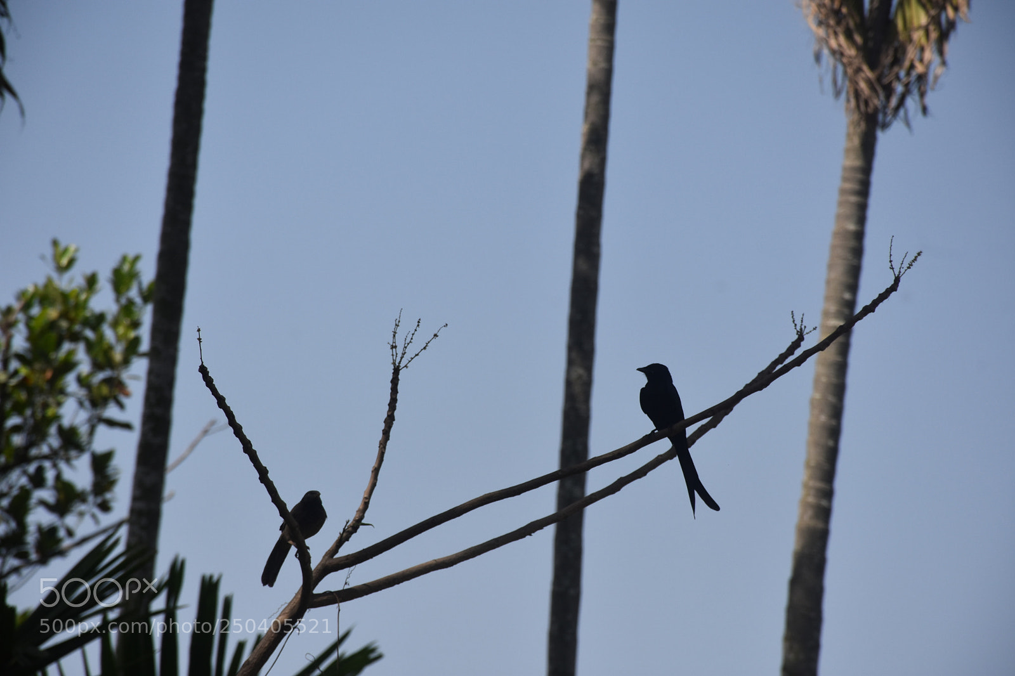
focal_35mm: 210
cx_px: 508
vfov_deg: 6.5
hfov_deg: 9.8
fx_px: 5919
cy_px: 338
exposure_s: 1/1000
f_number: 8
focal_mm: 140
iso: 280
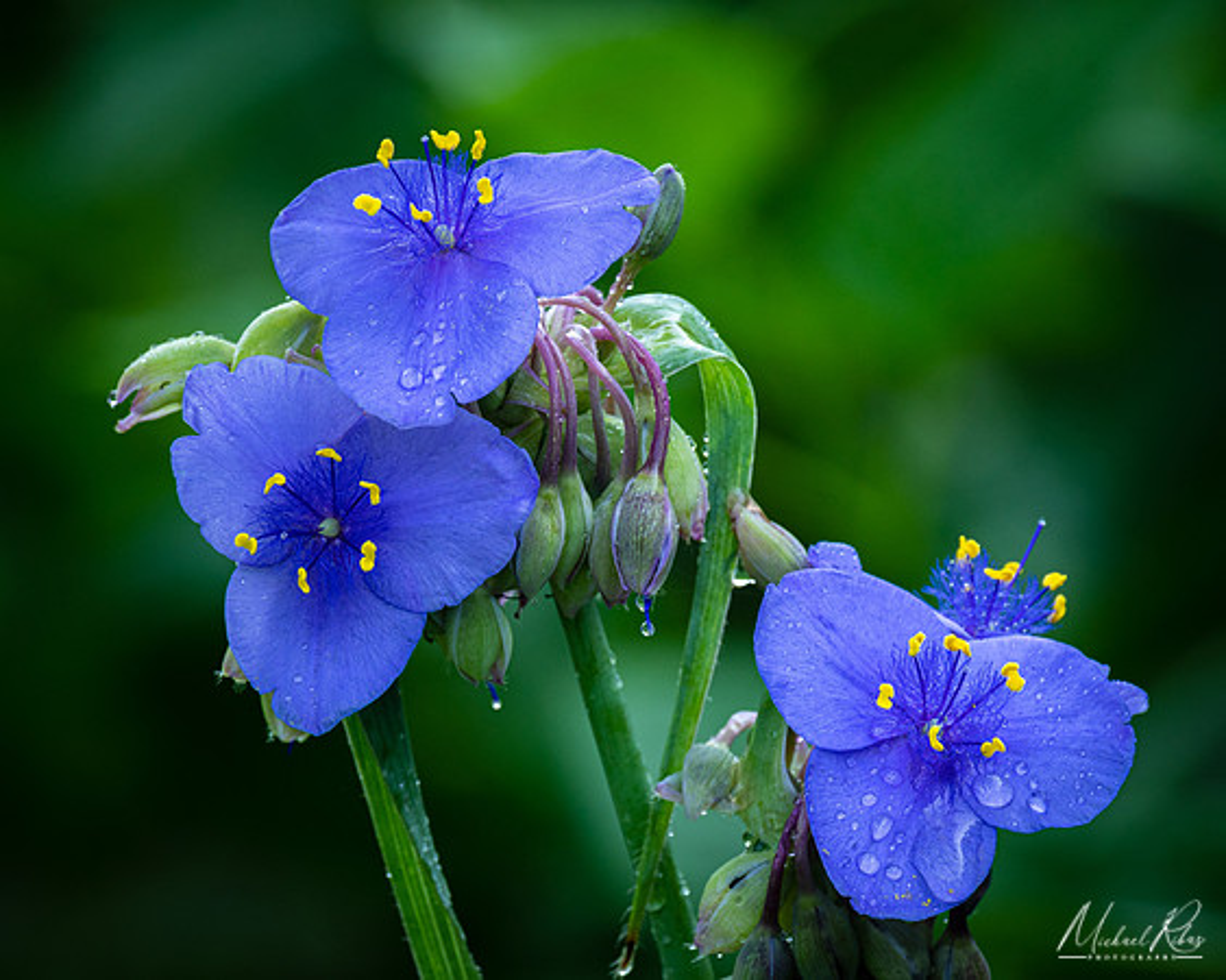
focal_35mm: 405
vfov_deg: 3.8
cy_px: 490
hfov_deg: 4.8
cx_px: 562
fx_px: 14706
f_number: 11
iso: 400
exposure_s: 1/40
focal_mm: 240
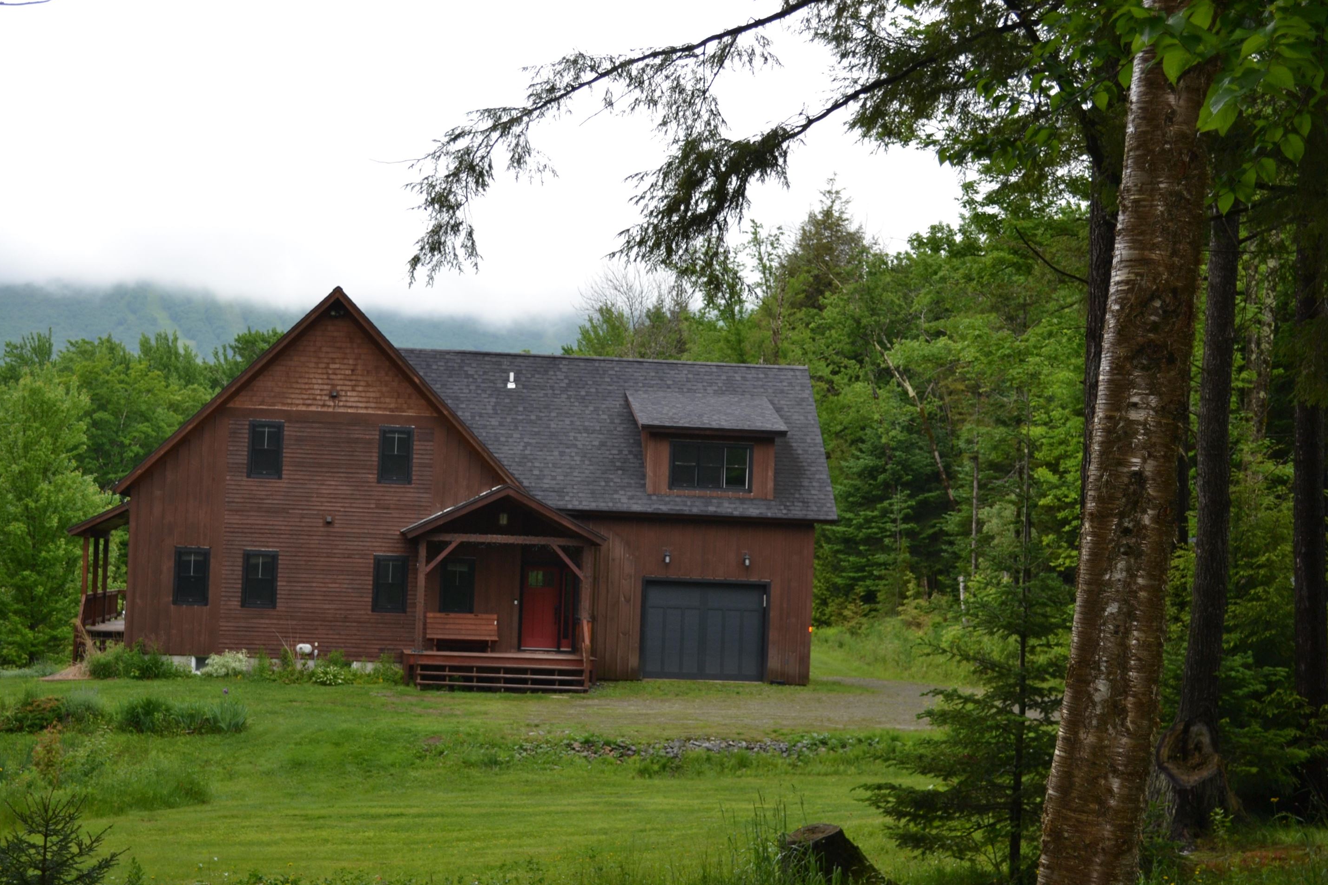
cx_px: 614
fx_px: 2085
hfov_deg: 35.3
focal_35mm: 57
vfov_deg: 24.0
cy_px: 474
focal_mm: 35
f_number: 5
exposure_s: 1/125
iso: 125
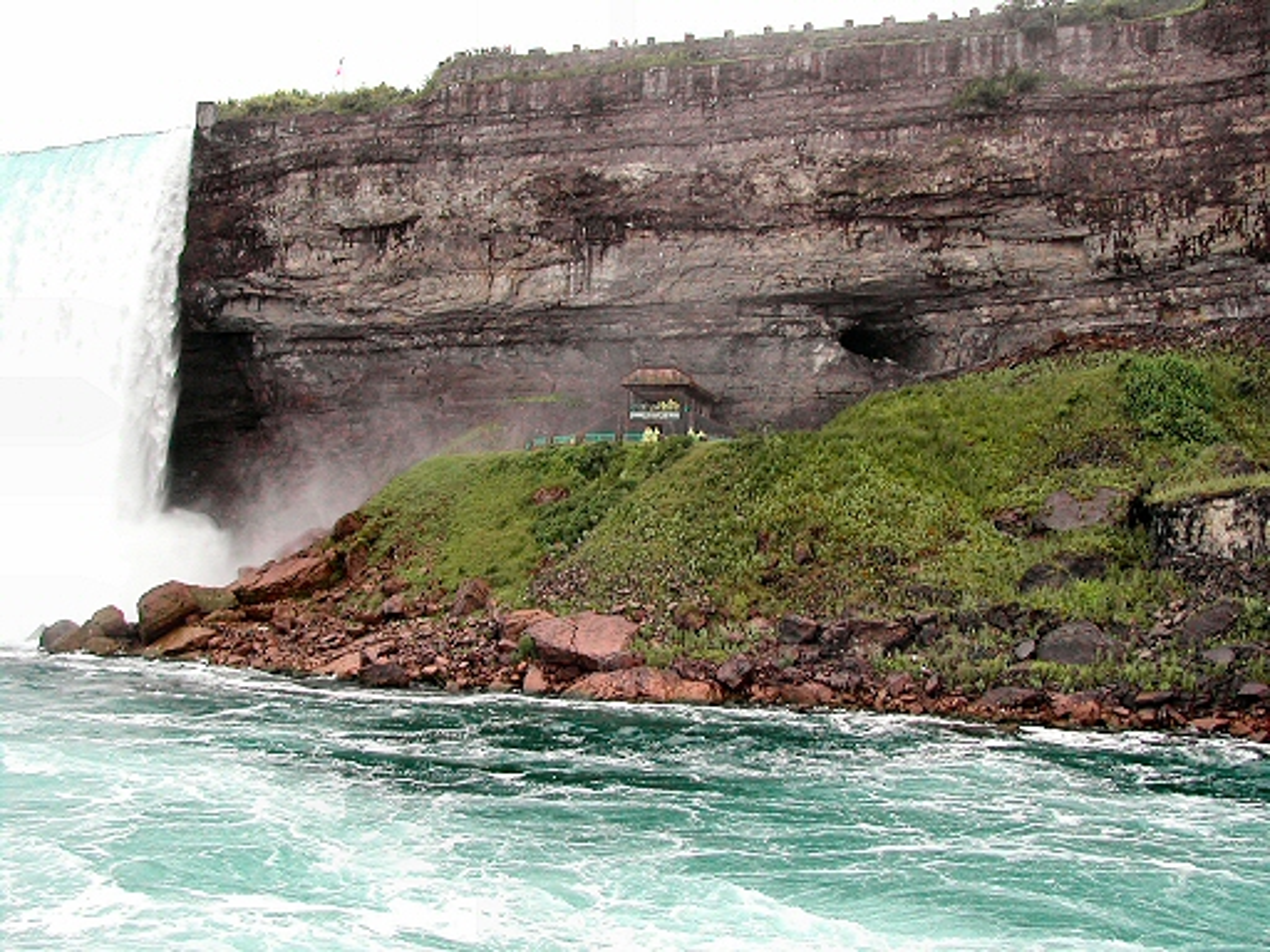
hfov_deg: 49.0
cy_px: 476
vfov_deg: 37.7
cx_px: 635
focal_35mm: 38
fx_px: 1394
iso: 100
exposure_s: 1/373
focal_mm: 8
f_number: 2.8
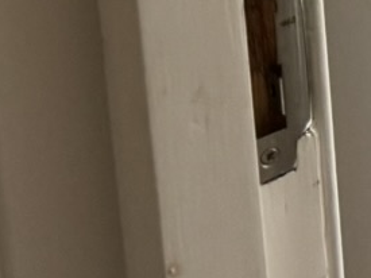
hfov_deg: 9.0
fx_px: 1918
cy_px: -475
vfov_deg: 7.5
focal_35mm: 179
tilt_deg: -12.6
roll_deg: -0.9
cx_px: 1116
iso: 200
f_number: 1.78
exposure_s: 1/96
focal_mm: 6.76
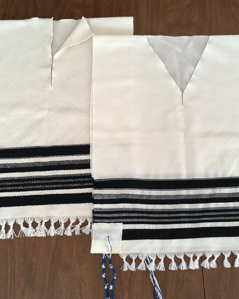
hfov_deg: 39.1
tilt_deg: -71.1
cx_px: 122
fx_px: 336
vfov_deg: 47.9
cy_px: 150
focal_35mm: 38
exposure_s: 1/33
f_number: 2.2
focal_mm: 4.15
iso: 100
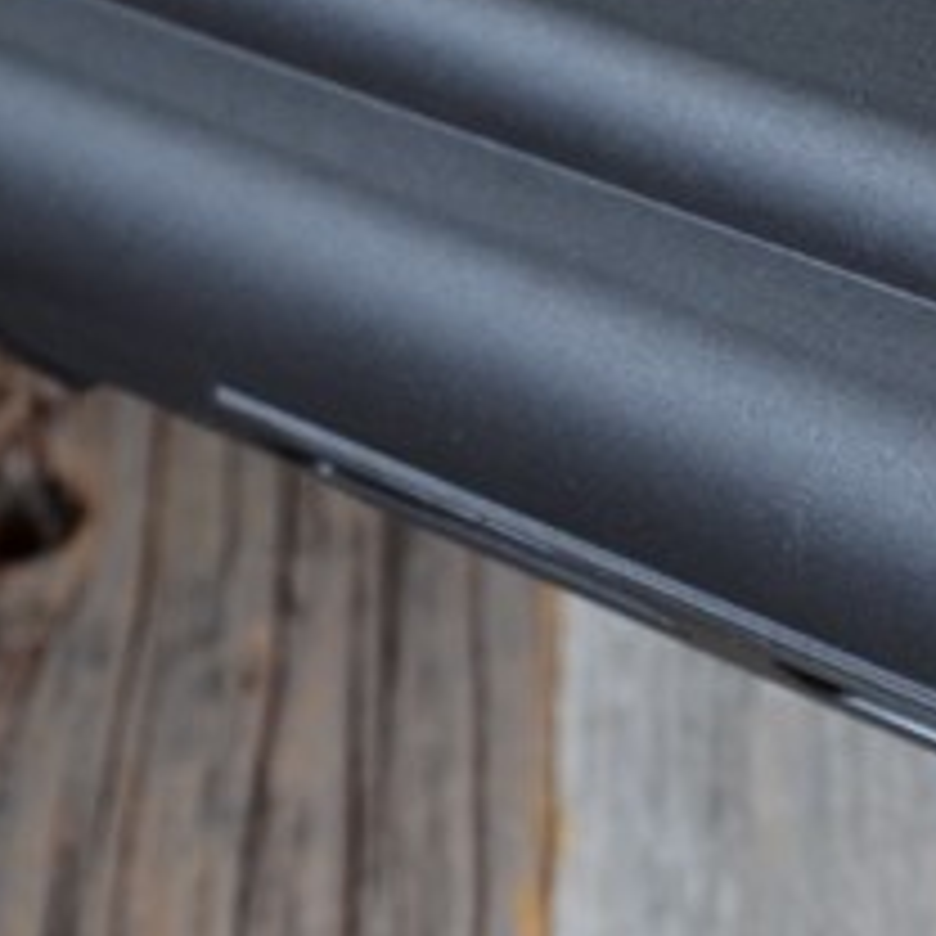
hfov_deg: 13.7
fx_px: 3824
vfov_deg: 13.9
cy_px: 234
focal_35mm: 125
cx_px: 986
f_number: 8
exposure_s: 1/25
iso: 200
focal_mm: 20
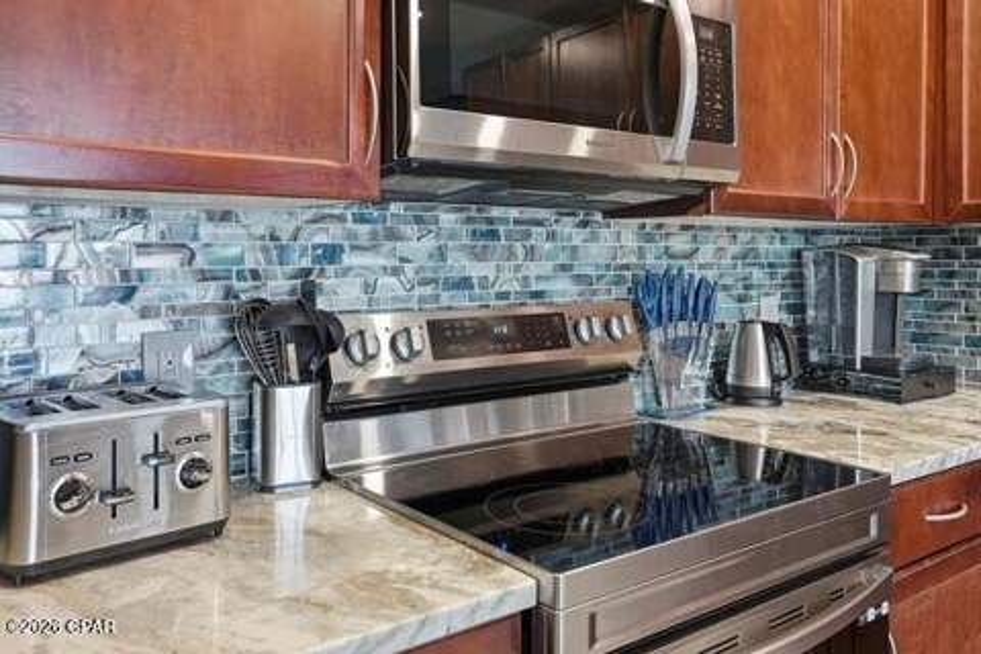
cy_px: 327
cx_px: 490
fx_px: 817
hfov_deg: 61.9
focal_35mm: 30
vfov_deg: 43.6
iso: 320
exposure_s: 1/50
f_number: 5.6
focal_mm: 30
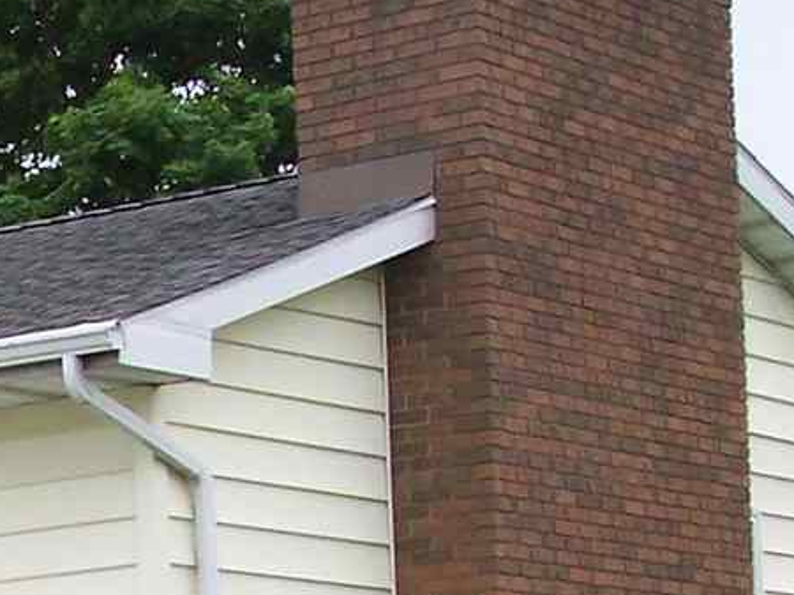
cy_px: 1127
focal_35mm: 173
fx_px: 3966
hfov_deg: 10.7
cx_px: -630
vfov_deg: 8.2
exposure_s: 1/350
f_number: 4.8
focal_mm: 8
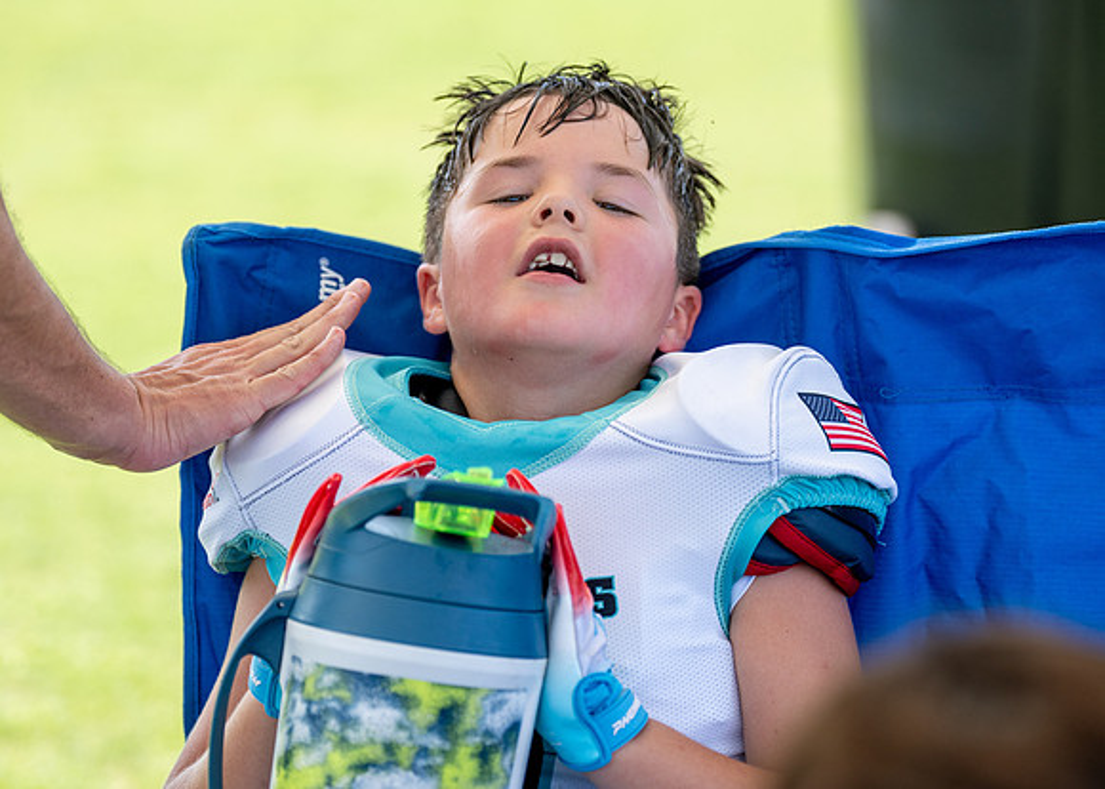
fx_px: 4537
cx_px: 596
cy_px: 333
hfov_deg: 13.9
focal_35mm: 145
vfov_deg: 9.9
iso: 160
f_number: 2.8
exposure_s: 1/1000
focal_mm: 118
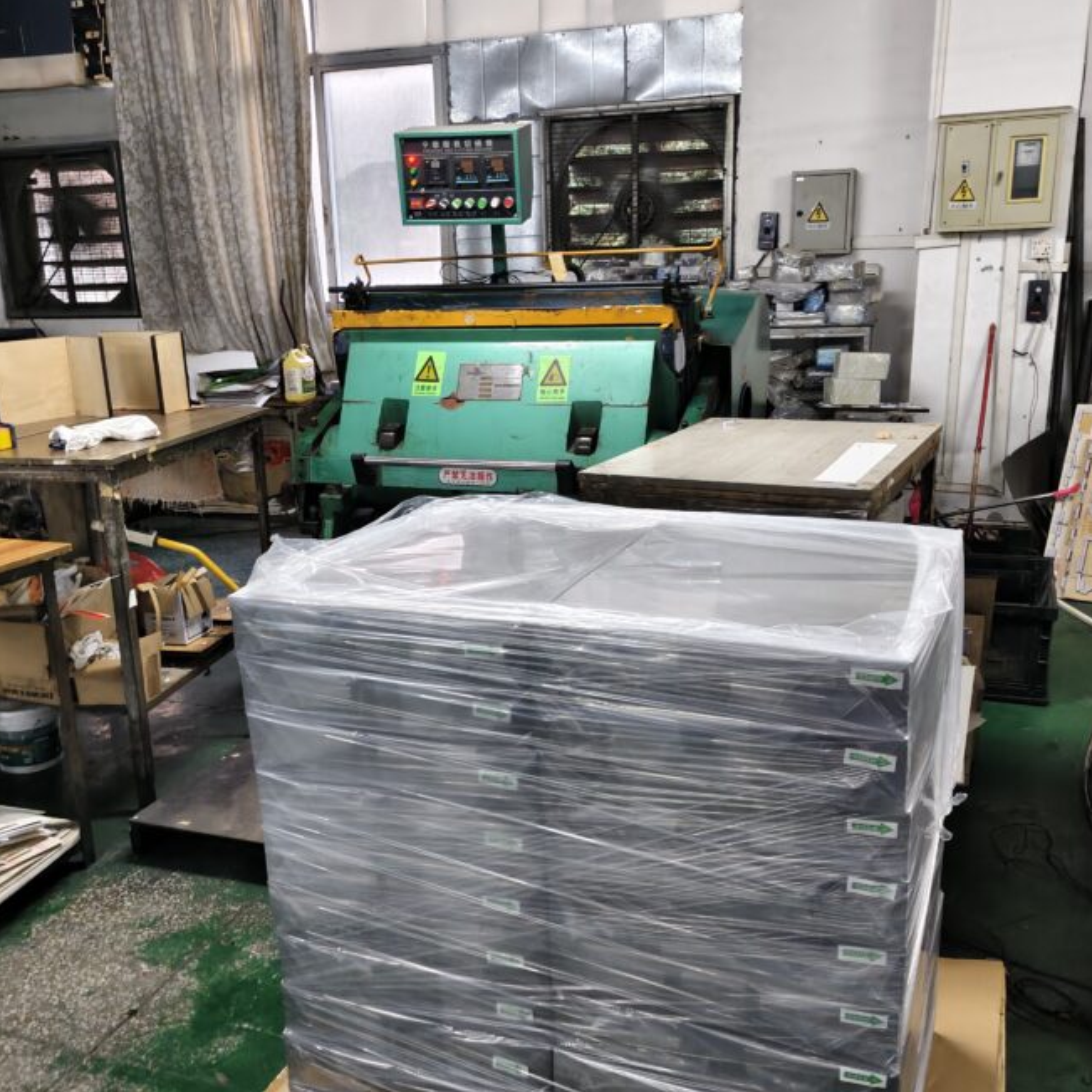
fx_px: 1142
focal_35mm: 32
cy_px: 611
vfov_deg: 51.0
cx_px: 505
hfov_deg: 51.1
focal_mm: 5.56
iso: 344
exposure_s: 1/50
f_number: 1.88
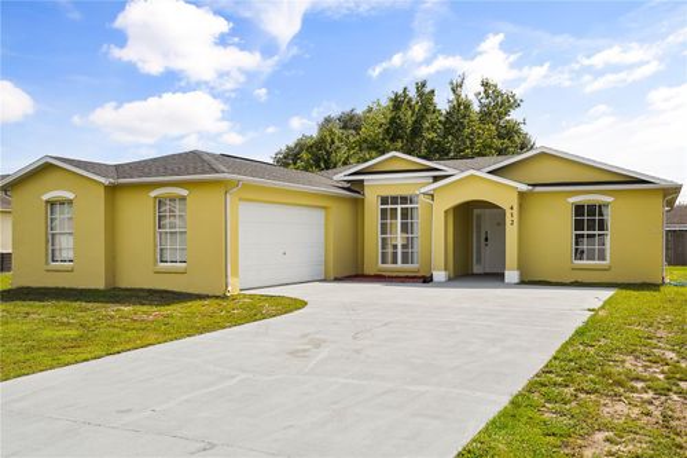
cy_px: 229
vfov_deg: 40.5
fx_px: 620
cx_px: 344
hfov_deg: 58.0
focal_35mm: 32
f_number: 4
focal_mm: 32.5
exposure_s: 1/1250
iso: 200
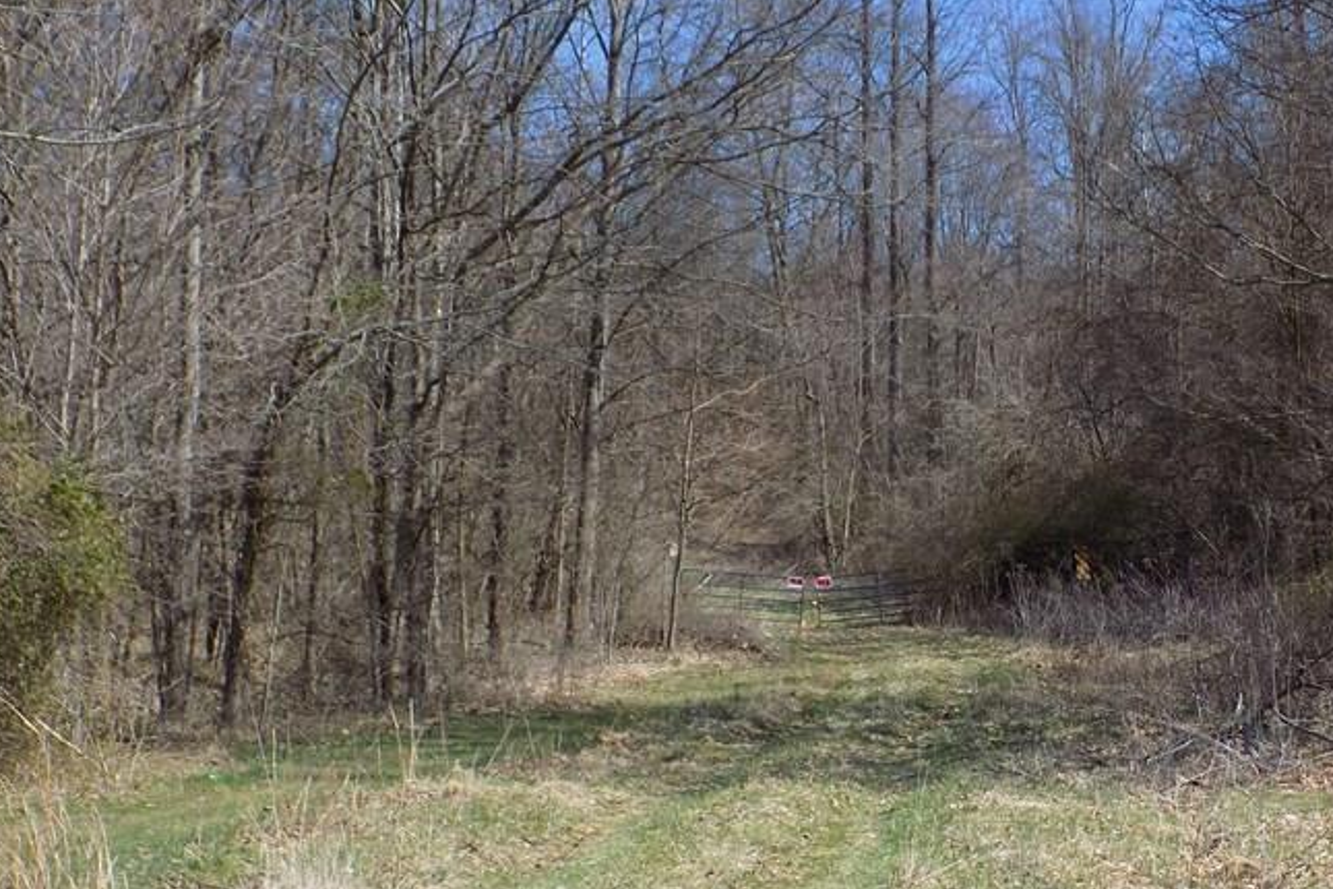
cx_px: 978
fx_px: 2814
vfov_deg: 17.9
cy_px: 593
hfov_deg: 26.4
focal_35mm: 76
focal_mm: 8.1
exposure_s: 1/500
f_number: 3.7
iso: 80
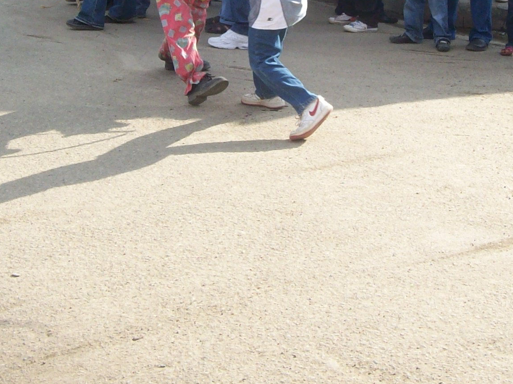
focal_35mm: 89
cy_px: 6
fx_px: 1318
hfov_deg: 22.0
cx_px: 289
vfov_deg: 16.3
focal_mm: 6
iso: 80
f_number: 4.8
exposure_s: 1/301
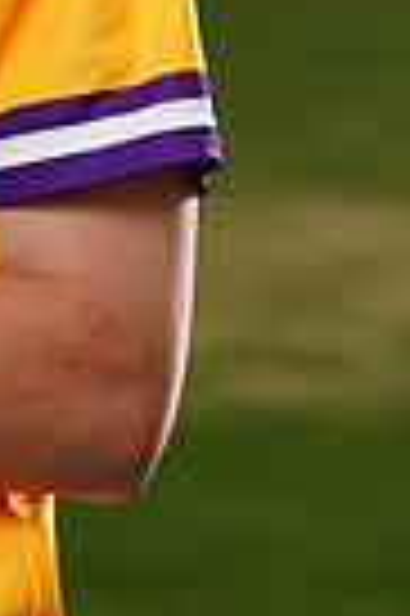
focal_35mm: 910
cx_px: -336
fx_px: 15584
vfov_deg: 2.3
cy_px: -337
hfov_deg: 1.5
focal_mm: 215
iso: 100
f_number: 8
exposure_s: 1/250
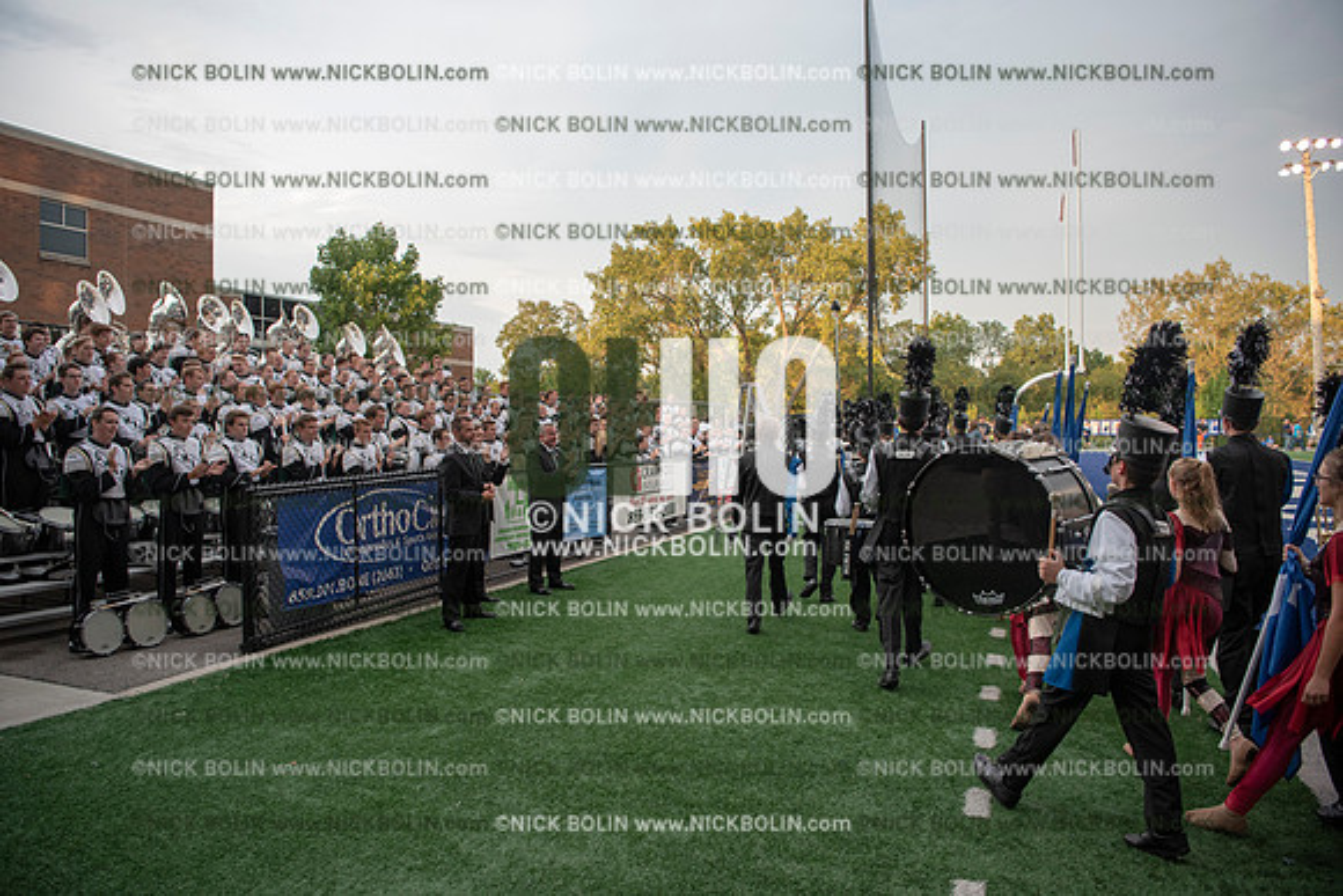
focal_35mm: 24
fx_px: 896
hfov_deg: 73.7
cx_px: 672
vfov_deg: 53.2
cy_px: 448
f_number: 3.2
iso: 800
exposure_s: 1/1250
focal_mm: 24
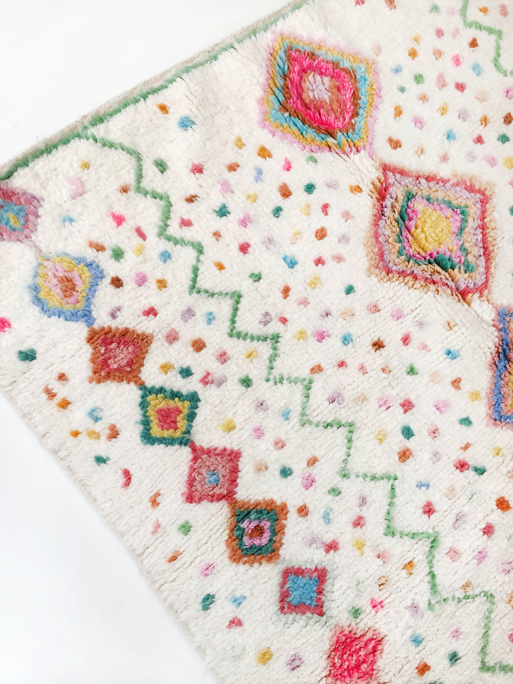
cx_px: 256
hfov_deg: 48.2
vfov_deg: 61.7
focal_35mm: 29
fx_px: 573
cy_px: 342
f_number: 2.2
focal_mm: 4.15
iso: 50
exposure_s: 1/33
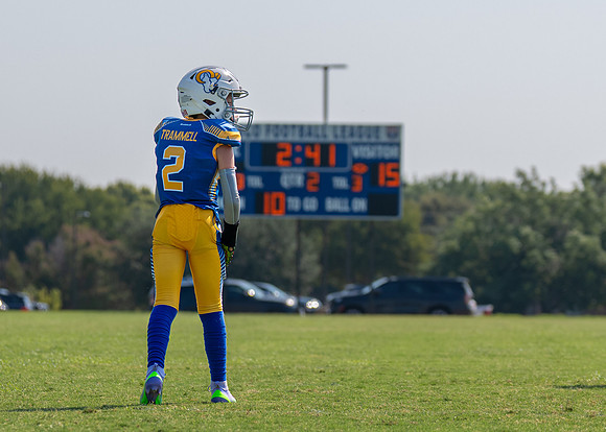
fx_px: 3951
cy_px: 240
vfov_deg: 6.3
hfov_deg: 8.8
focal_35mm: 230
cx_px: 253
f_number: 2.8
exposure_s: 1/2000
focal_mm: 92
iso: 100
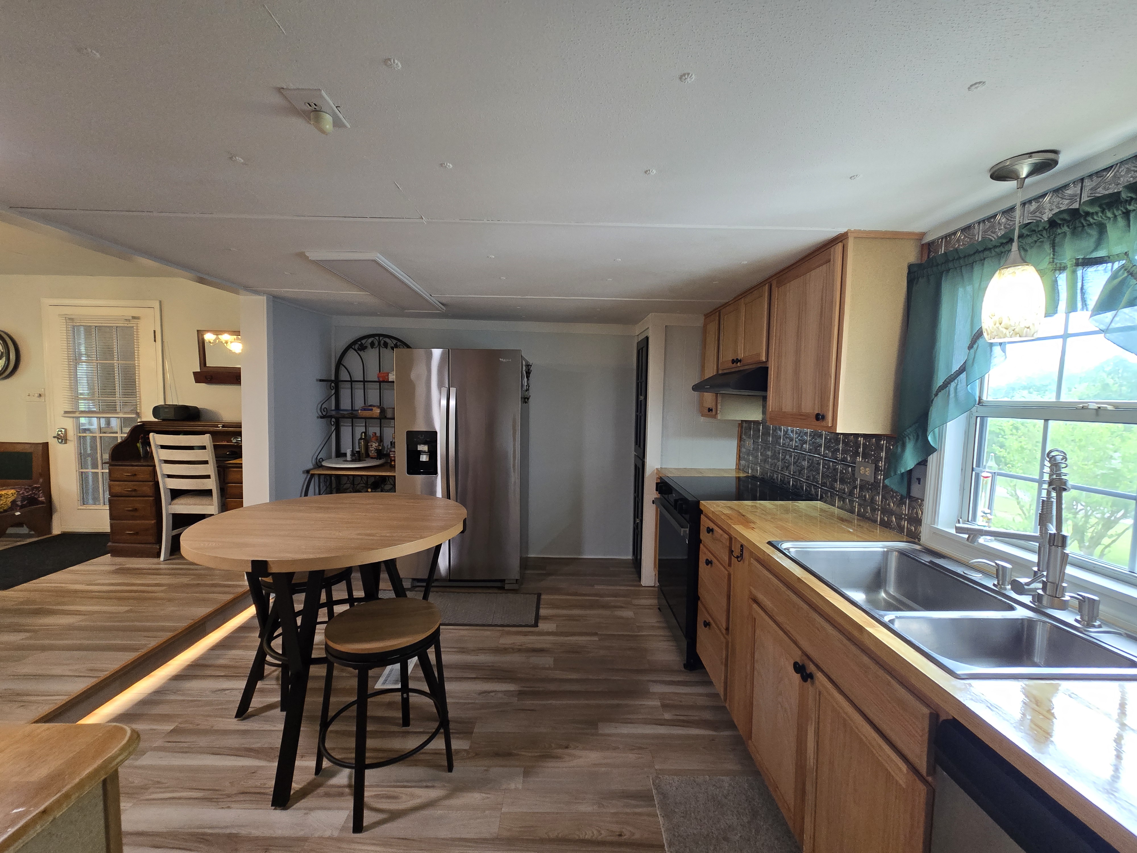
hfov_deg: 106.2
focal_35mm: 13
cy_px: 426
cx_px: 568
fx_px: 427
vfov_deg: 89.9
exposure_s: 1/60
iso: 250
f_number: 2.2
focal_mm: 2.2
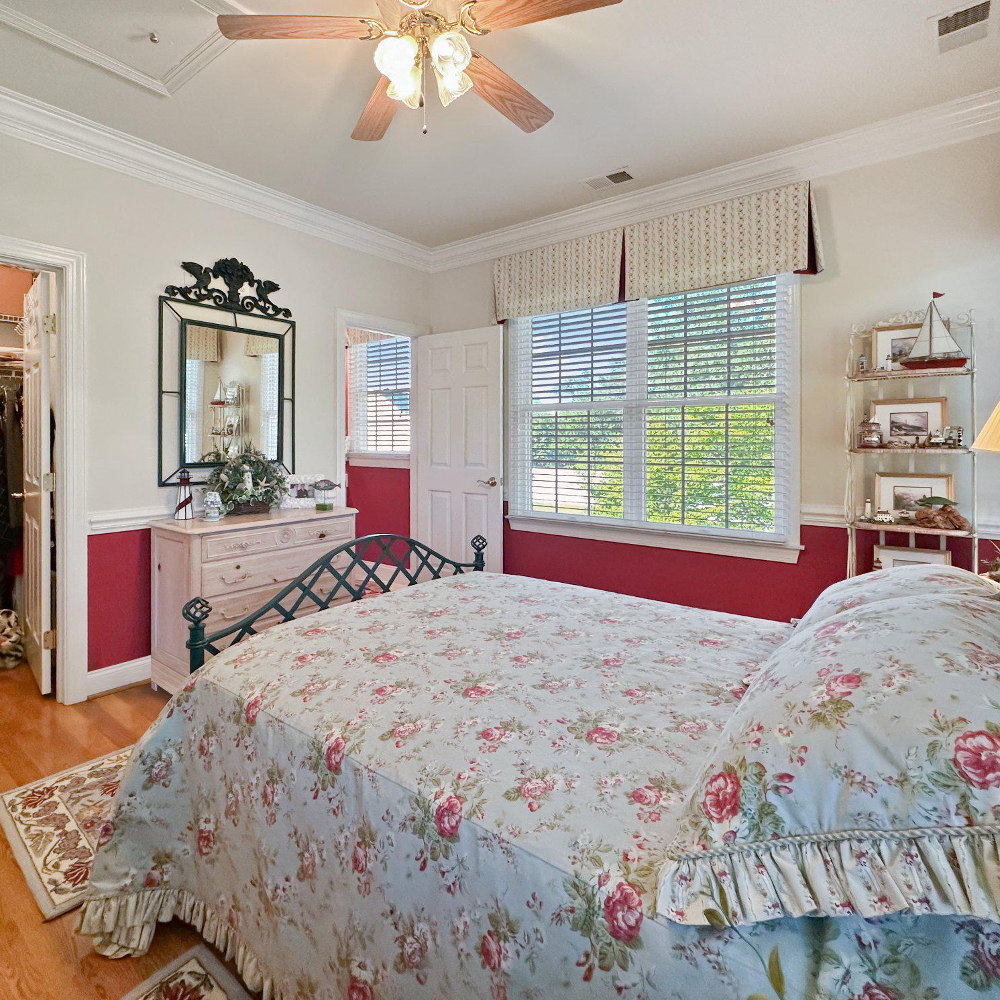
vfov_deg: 83.9
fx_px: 556
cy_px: 486
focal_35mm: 17
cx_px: 473
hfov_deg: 83.9
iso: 200
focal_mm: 2.22
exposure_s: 1/120
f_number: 2.2
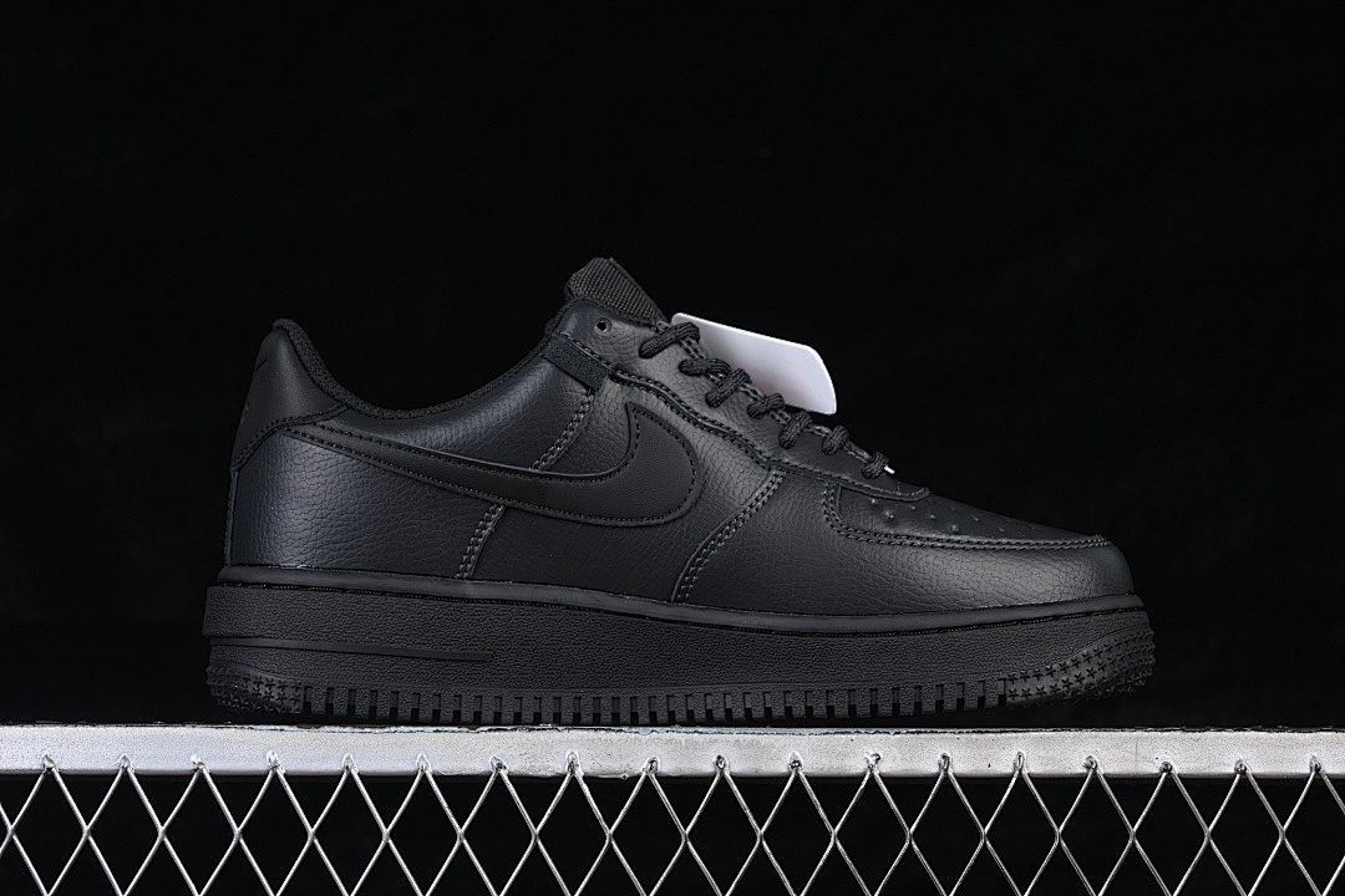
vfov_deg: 18.2
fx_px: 2802
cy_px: 448
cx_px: 672
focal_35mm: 75
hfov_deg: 27.0
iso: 160
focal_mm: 50
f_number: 6.3
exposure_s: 1/60
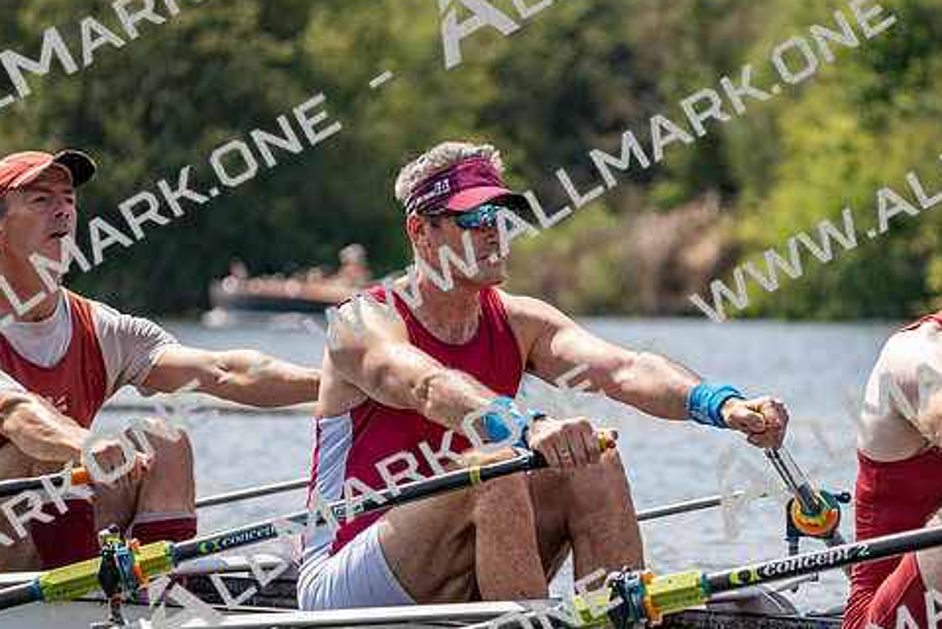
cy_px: 357
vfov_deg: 5.7
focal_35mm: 242
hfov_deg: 8.5
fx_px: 6336
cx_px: 547
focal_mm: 200
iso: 200
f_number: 5.6
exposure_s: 1/1600
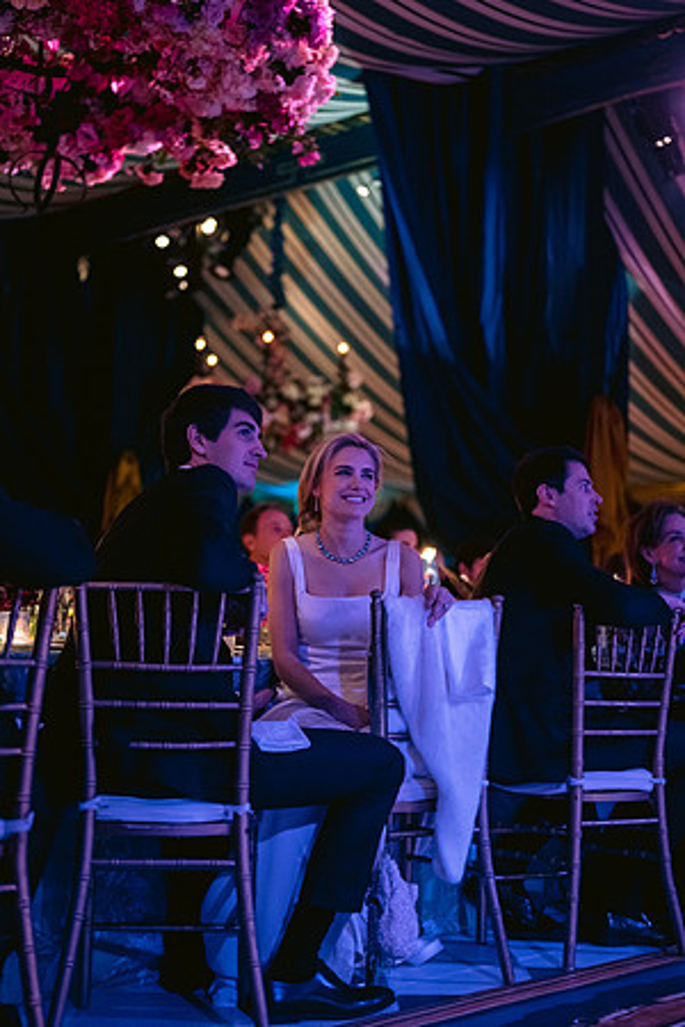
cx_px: 342
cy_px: 514
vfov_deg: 39.6
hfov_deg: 27.0
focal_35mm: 50
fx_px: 1427
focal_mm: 50
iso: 3200
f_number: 1.8
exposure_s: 1/80
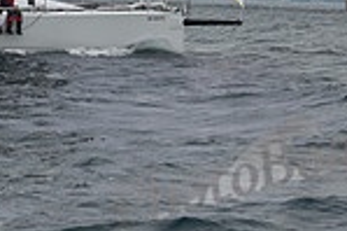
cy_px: -158
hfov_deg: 7.5
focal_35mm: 273
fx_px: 2628
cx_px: -7
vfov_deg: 5.0
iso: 250
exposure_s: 1/1000
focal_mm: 70
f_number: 6.3
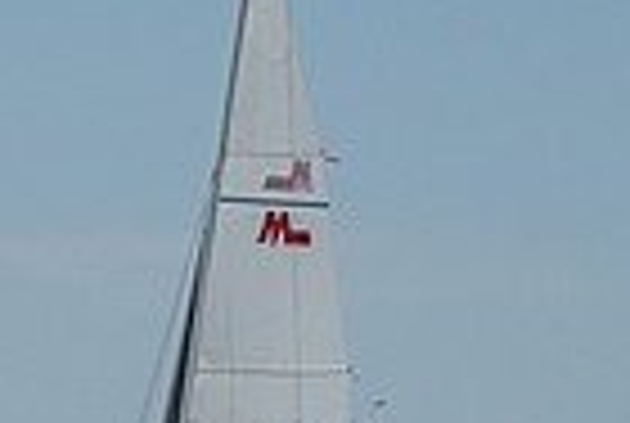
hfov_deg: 2.6
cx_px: -329
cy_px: 924
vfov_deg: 1.8
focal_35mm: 775
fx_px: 13591
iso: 500
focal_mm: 140
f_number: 7.1
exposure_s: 1/5000
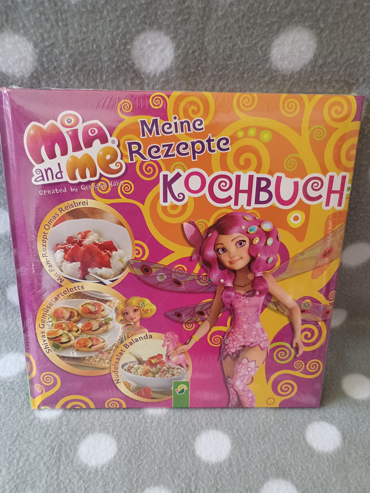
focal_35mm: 25
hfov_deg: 54.9
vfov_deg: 69.4
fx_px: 356
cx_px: 185
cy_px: 246
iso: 640
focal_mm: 4.6
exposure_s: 1/25
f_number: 1.8
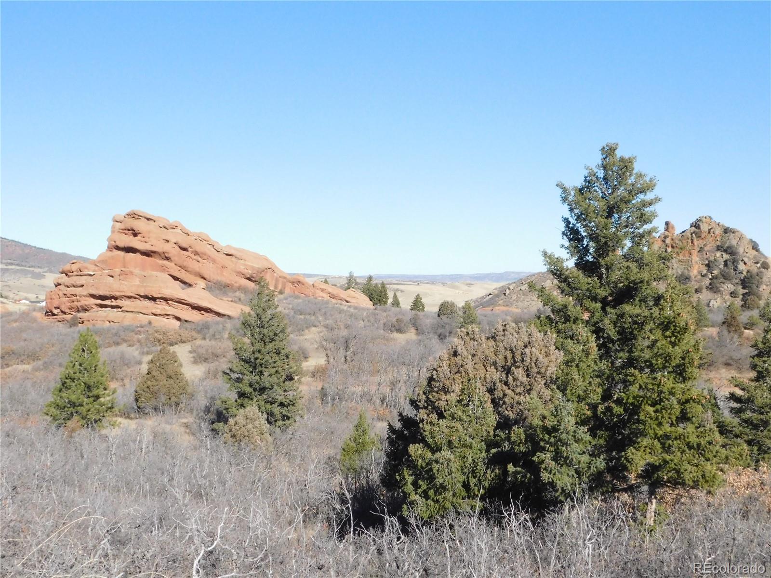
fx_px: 1002
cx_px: 386
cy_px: 289
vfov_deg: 32.2
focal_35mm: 45
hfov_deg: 42.1
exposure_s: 1/1500
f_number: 7.4
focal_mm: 8
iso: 800
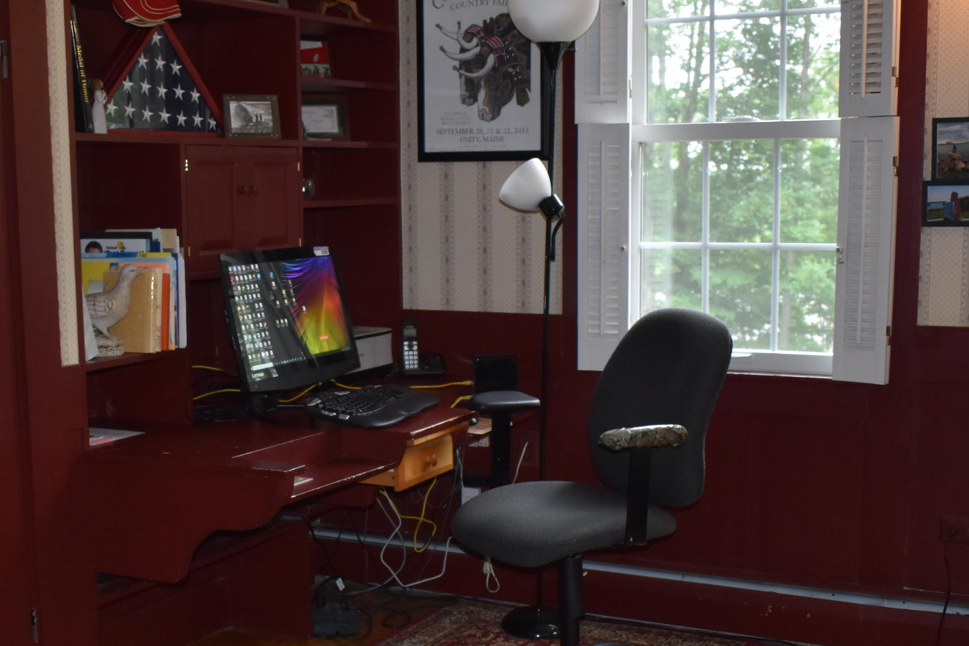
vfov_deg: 26.4
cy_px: 408
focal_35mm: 51
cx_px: 412
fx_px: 1373
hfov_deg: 38.8
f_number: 3.5
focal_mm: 18
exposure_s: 1/125
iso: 800
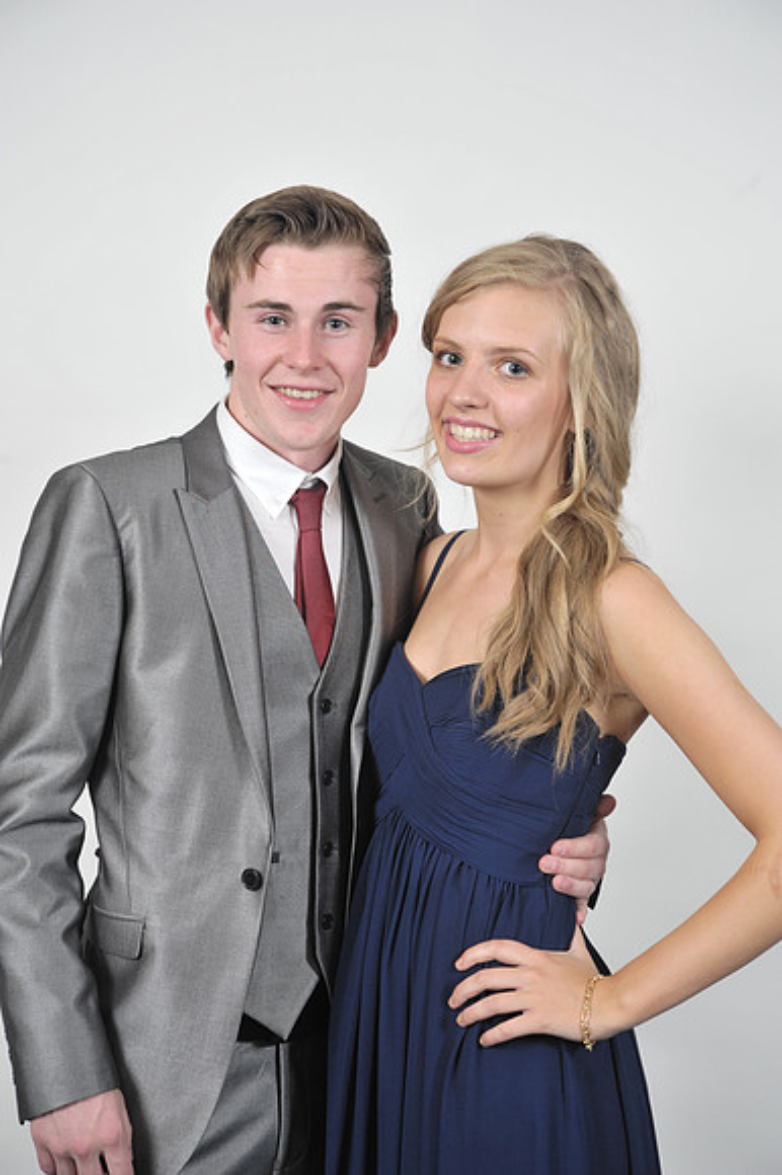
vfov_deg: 26.0
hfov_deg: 17.5
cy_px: 588
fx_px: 2544
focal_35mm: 78
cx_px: 391
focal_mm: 78
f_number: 7.1
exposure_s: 1/160
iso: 1000
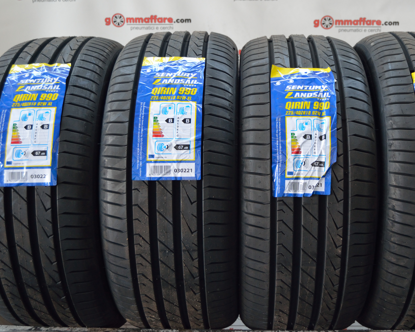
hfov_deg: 43.1
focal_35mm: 43
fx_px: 523
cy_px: 153
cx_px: 237
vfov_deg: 35.2
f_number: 3.8
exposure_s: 1/30
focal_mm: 23
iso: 1100
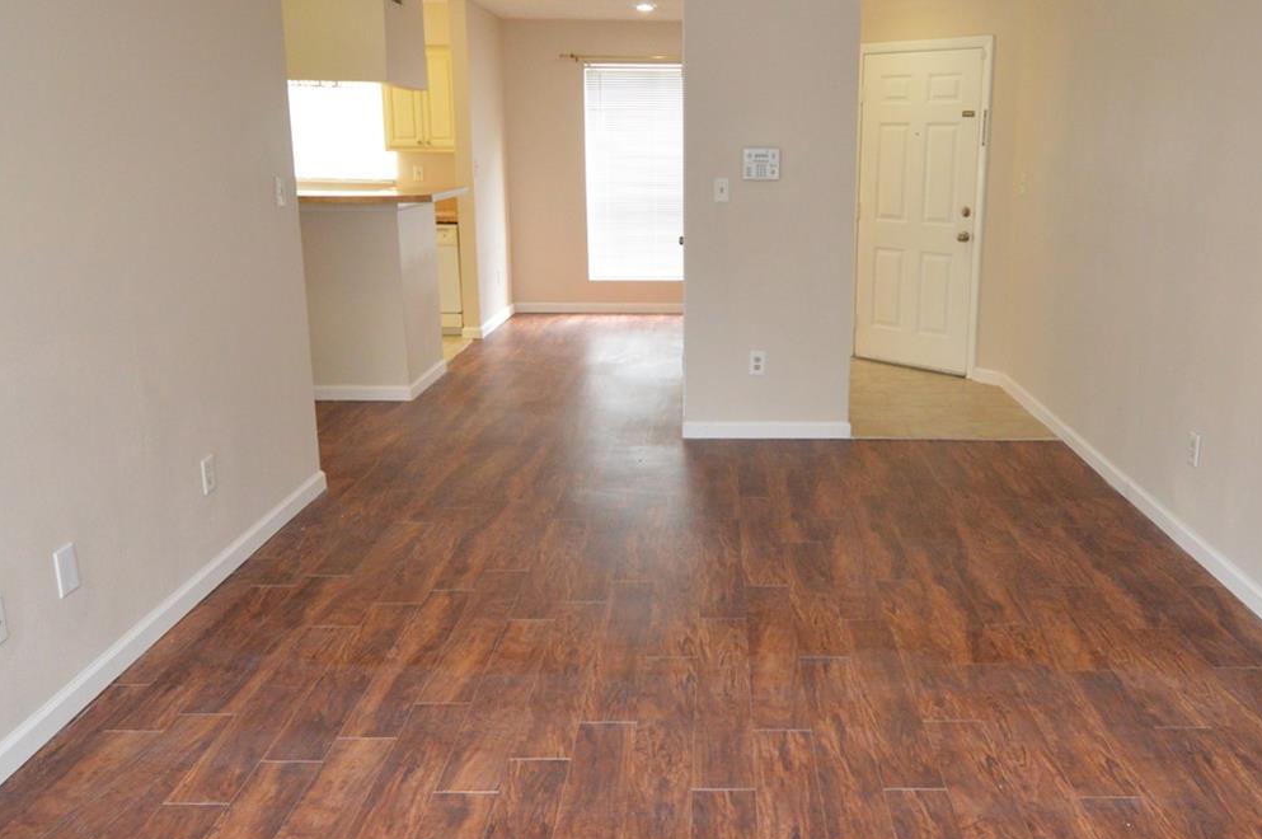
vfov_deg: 44.8
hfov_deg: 63.4
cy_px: 390
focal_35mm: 29
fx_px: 1016
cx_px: 728
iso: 1400
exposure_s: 1/60
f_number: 4
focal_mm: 12
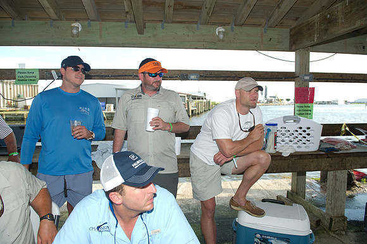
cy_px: 122
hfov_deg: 73.8
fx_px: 245
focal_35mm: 24
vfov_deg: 53.1
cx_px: 184
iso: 125
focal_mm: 24
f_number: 5
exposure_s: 1/250
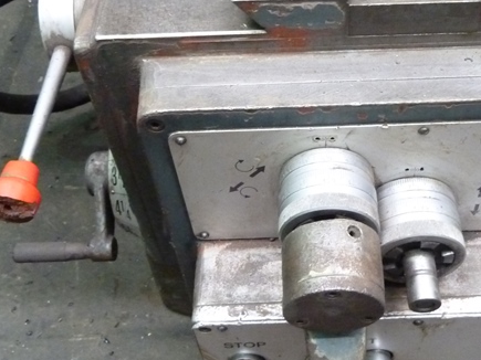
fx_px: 639
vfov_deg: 31.4
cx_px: 310
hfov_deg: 40.9
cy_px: 141
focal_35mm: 46
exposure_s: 1/30
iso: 800
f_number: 3.3
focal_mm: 4.1
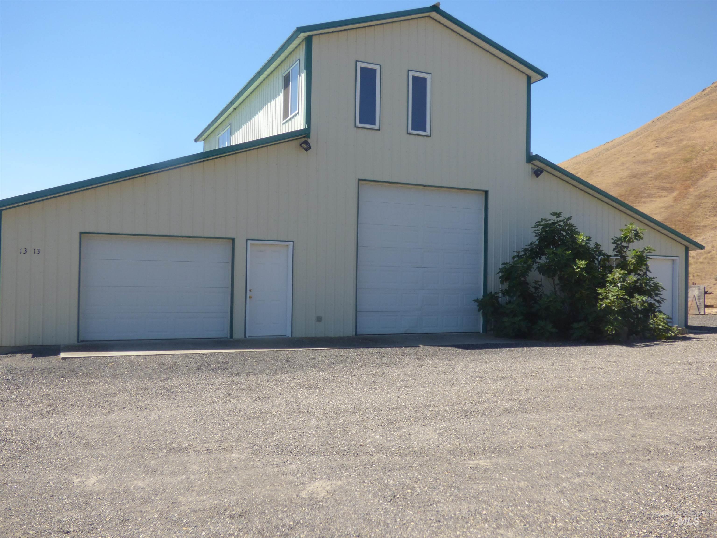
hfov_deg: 58.4
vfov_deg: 45.4
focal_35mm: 31
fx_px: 642
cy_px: 269
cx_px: 358
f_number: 3.3
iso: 100
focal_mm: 5.53
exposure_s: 1/1000
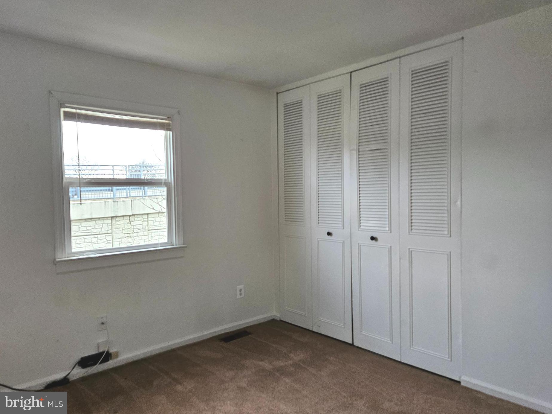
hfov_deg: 73.9
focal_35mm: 23
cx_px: 276
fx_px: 367
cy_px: 207
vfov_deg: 58.9
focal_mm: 5.4
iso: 200
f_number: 1.8
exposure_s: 1/207
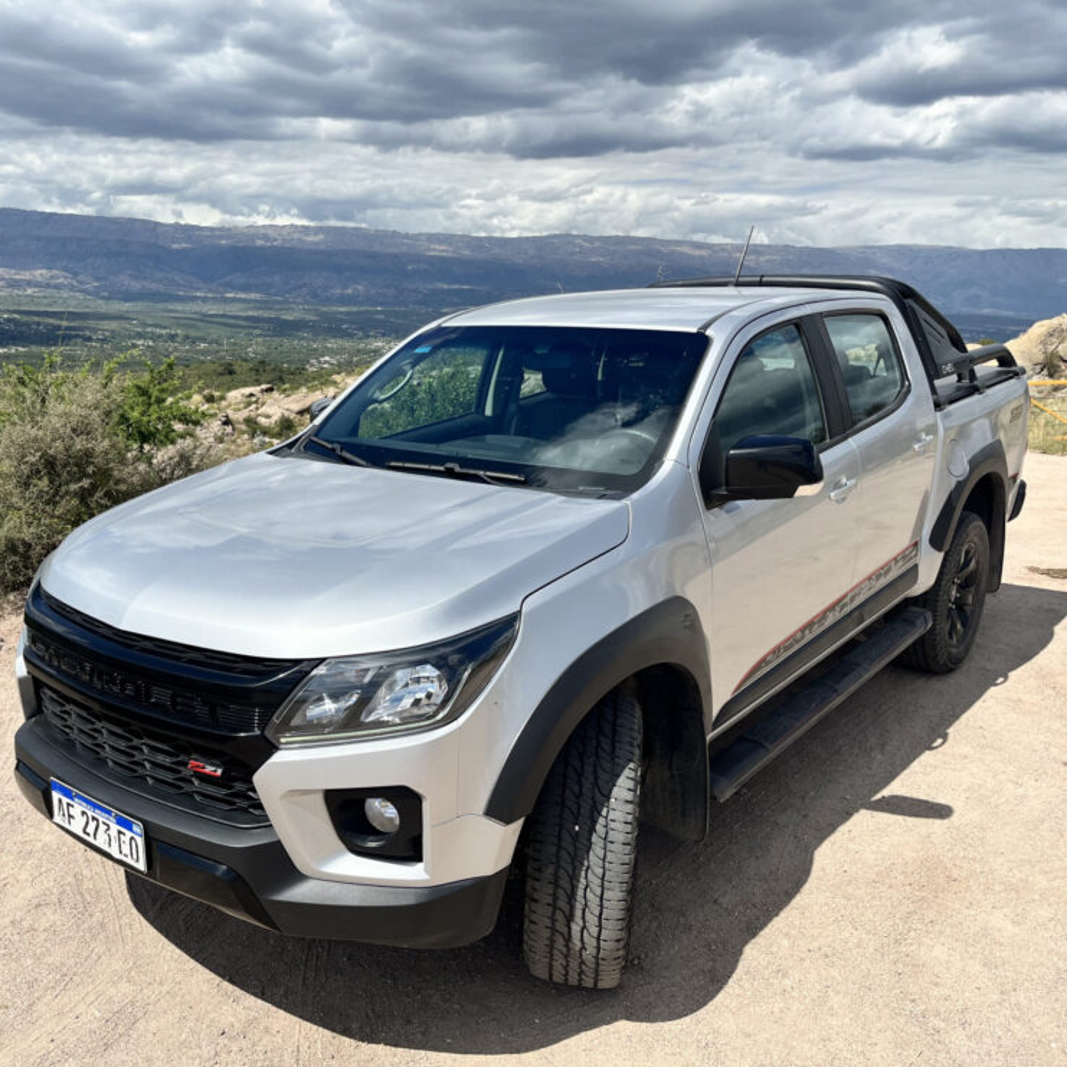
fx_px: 1081
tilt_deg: -10.1
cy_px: 530
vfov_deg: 52.5
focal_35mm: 31
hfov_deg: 52.1
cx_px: 410
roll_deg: -1.9
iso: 50
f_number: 1.6
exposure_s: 1/5319
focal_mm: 5.1
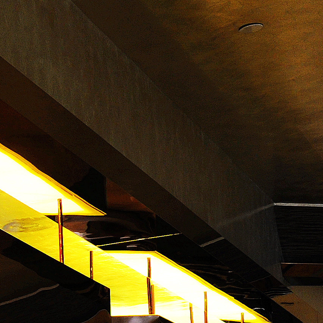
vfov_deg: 12.3
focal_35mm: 136
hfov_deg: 11.0
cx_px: -432
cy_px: 478
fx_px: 1436
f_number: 8
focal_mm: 32
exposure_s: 1/13
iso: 800
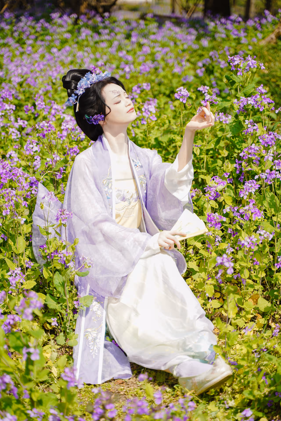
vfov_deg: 29.2
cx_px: 140
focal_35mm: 69
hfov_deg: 19.7
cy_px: 210
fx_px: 808
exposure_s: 1/800
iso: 100
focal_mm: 69
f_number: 2.8
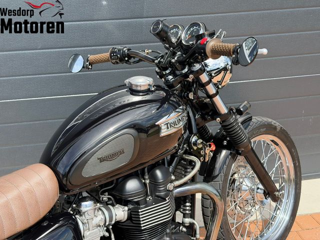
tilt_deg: -20.5
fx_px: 444
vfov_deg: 30.3
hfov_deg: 39.7
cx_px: 160
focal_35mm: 48
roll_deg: +1.7
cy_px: 120
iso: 100
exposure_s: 1/1883
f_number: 1.78
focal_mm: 6.76
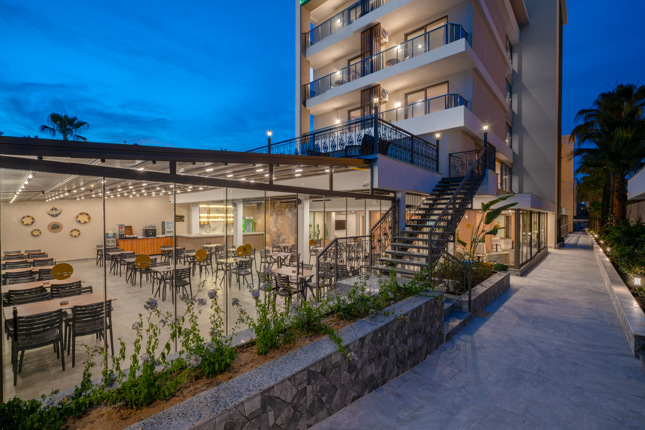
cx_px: 322
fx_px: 287
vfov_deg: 73.8
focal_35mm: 16
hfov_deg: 96.7
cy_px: 215
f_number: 14
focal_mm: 16
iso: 100
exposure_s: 1.6
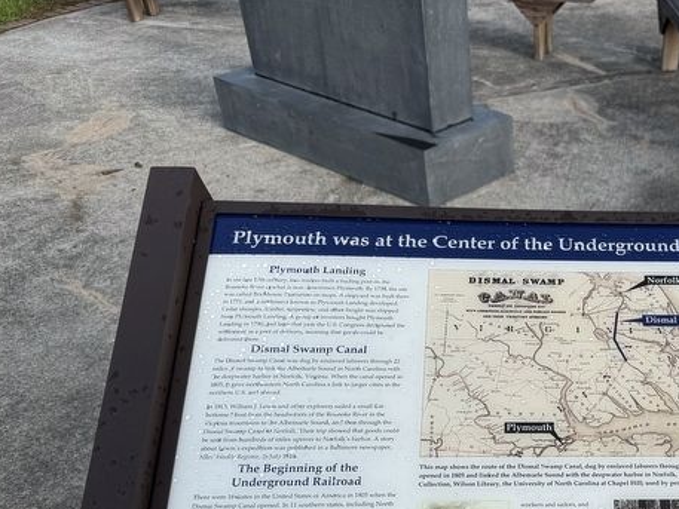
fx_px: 824
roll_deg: -1.8
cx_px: 578
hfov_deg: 42.0
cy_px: 418
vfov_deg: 33.2
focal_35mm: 42
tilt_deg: -37.8
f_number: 1.78
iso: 80
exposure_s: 1/4167
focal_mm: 6.76
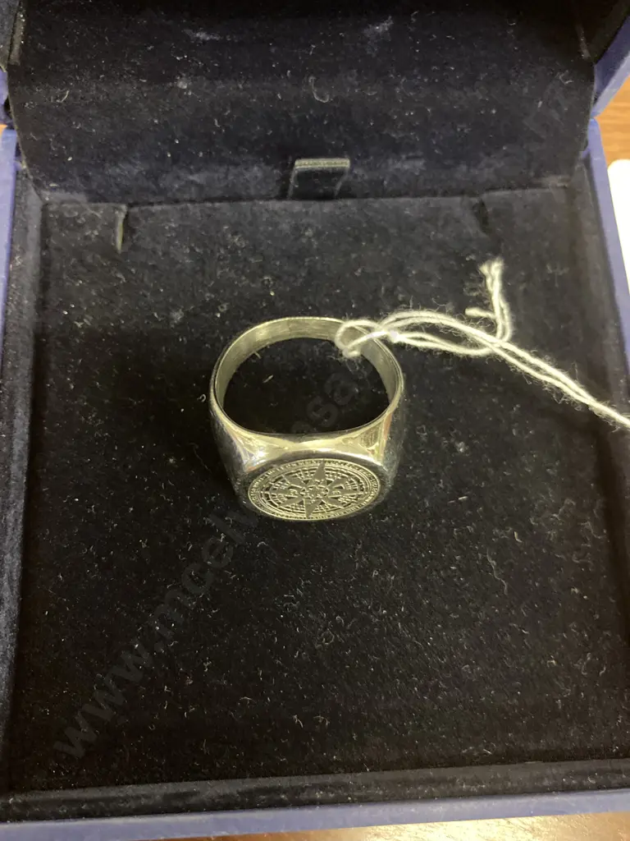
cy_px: 420
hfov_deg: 49.7
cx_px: 315
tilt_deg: -71.8
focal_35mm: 28
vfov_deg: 63.4
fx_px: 679
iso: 640
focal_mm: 3.99
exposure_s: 1/20
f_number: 1.8
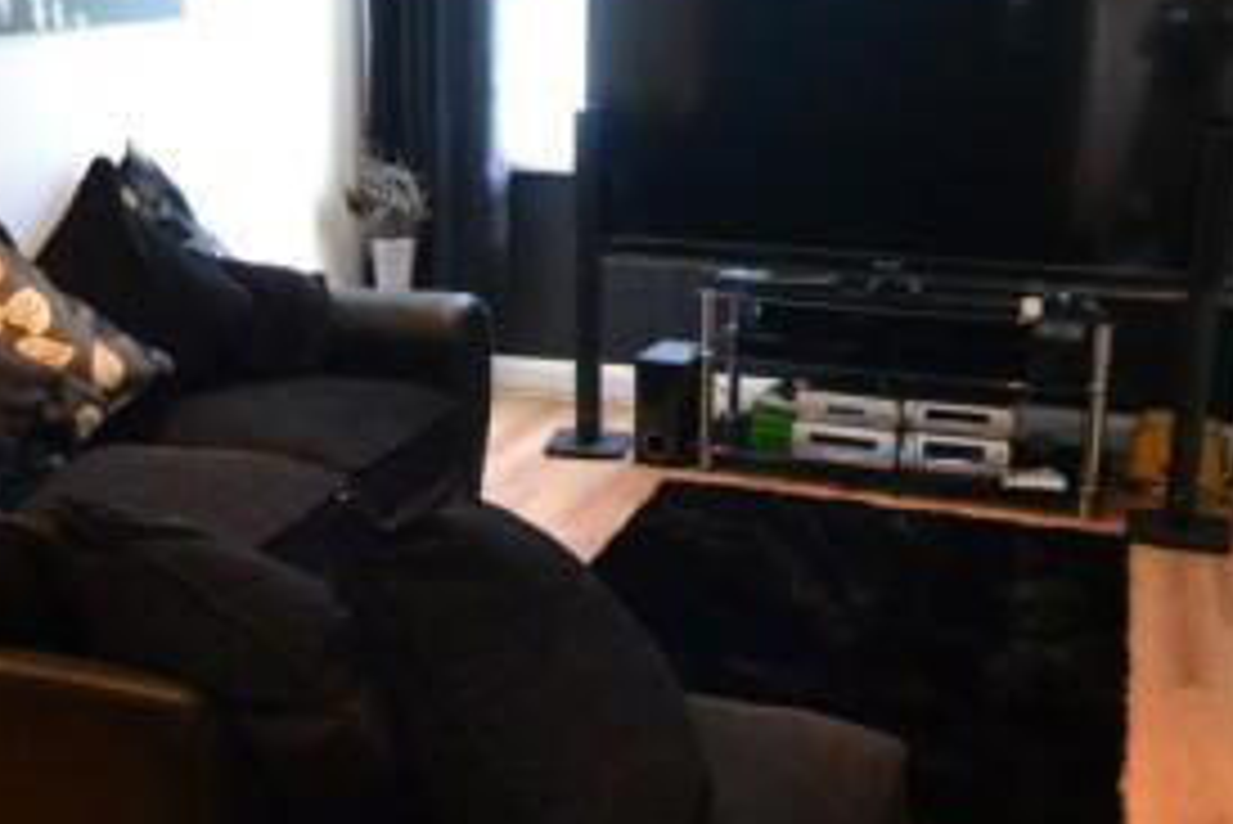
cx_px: 502
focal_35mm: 43
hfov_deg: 45.2
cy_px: 340
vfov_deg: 31.2
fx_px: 1473
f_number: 4
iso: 2200
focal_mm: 12
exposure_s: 1/60
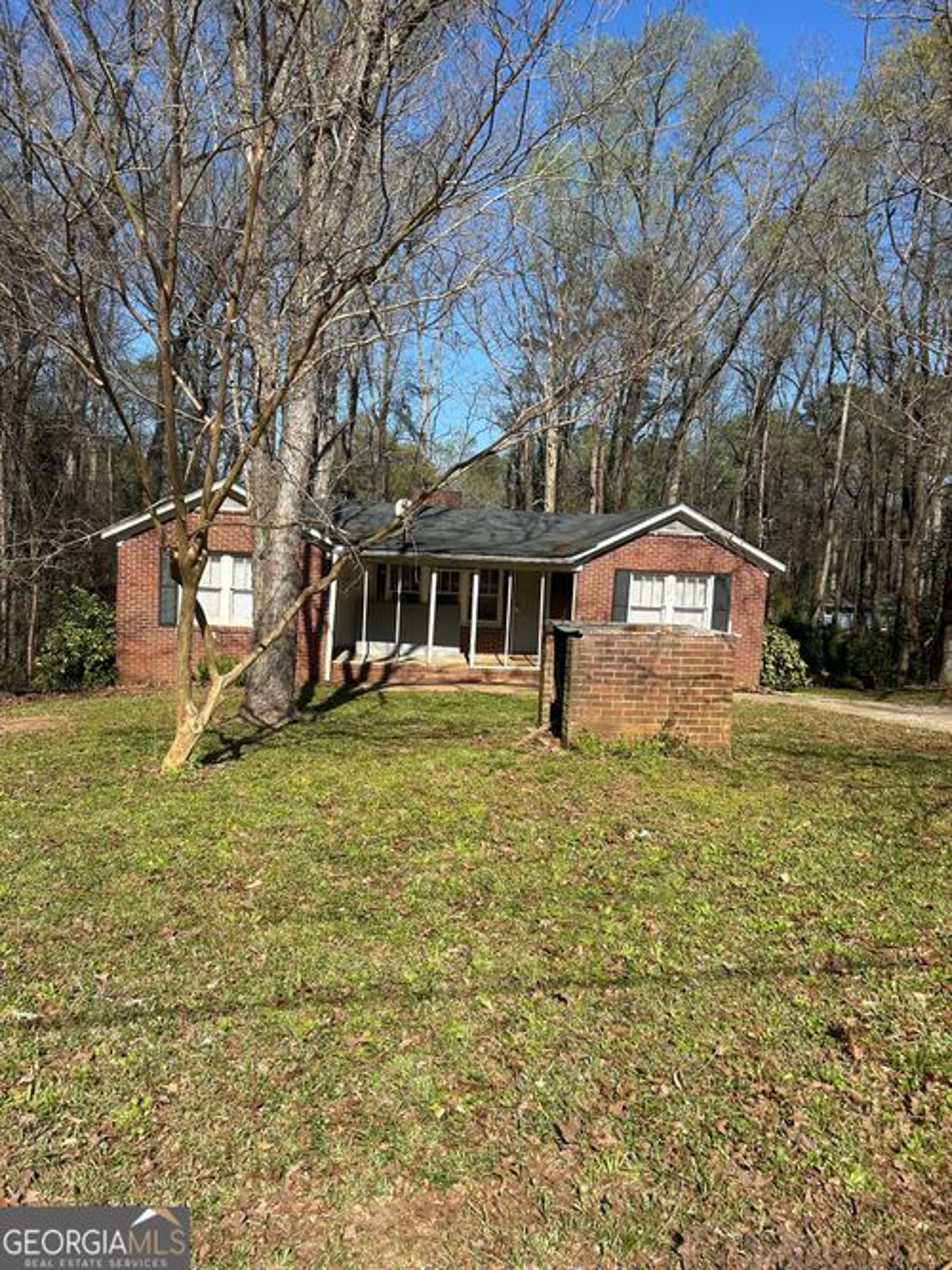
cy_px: 635
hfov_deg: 53.0
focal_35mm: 26
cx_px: 476
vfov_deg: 67.3
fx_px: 954
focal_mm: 5.7
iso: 50
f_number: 1.5
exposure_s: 1/3077
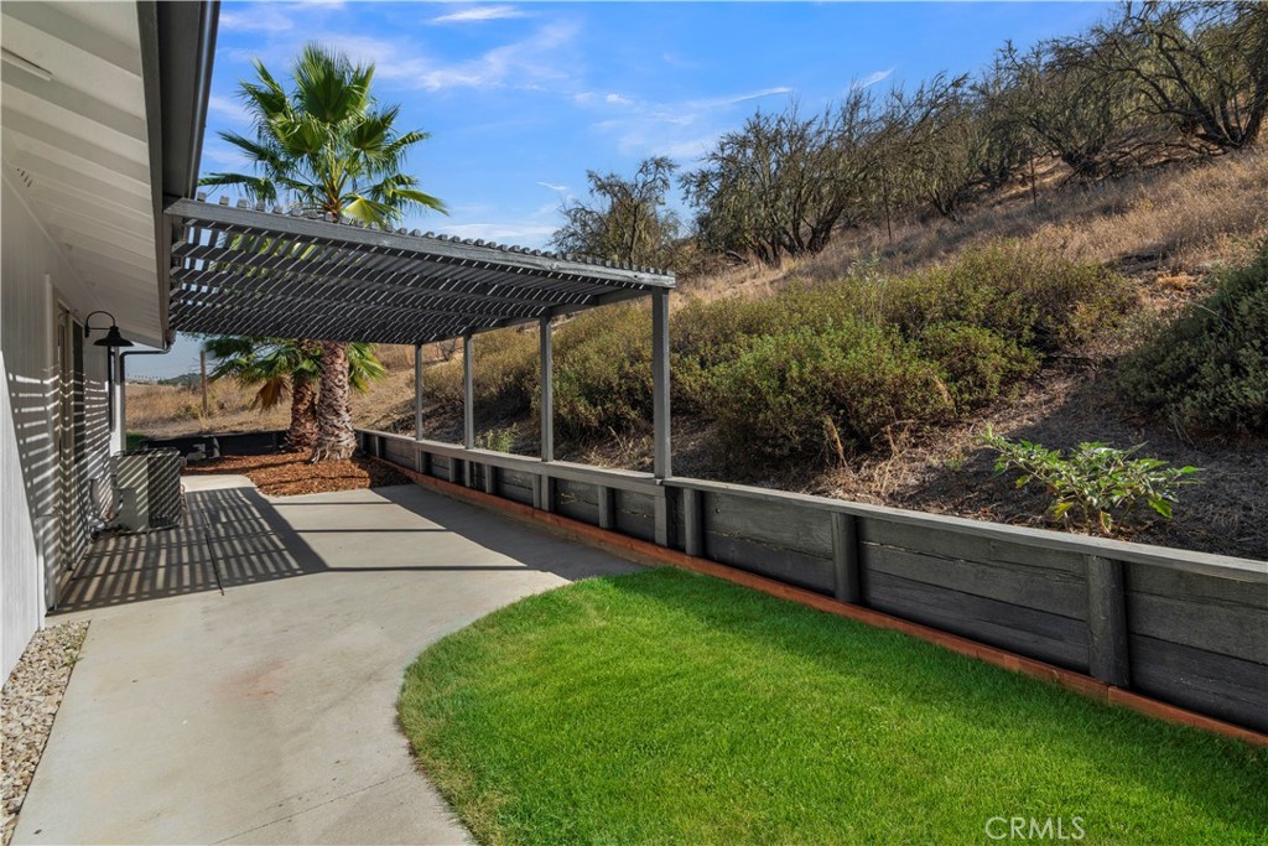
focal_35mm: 17
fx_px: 599
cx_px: 634
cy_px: 423
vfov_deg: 70.5
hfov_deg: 93.3
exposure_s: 1/160
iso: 200
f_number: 8
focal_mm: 17
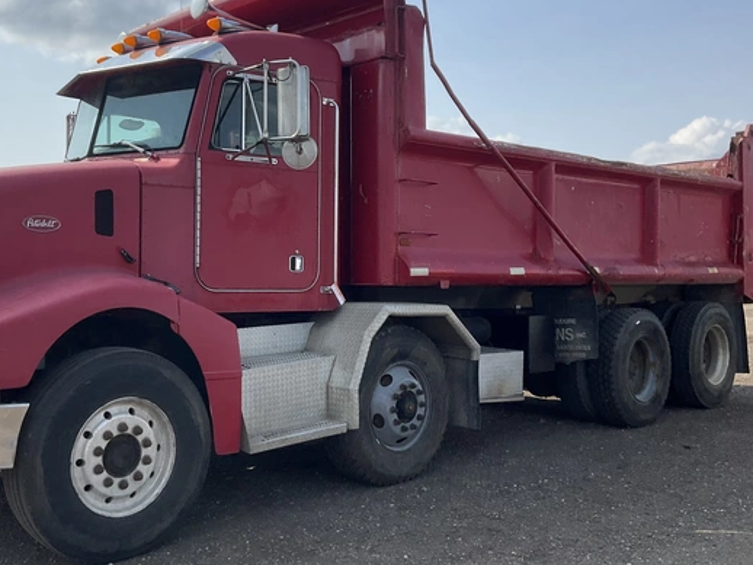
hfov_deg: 44.6
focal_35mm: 42
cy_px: 256
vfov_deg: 34.4
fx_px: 914
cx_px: 305
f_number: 1.8
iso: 25
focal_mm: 3
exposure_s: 1/1848
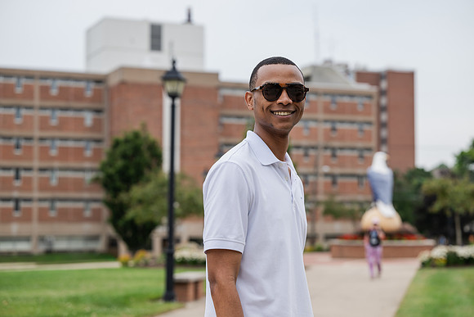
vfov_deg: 19.2
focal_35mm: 71
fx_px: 935
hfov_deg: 28.4
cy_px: 158
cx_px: 237
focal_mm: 71
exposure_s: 1/800
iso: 125
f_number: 3.5
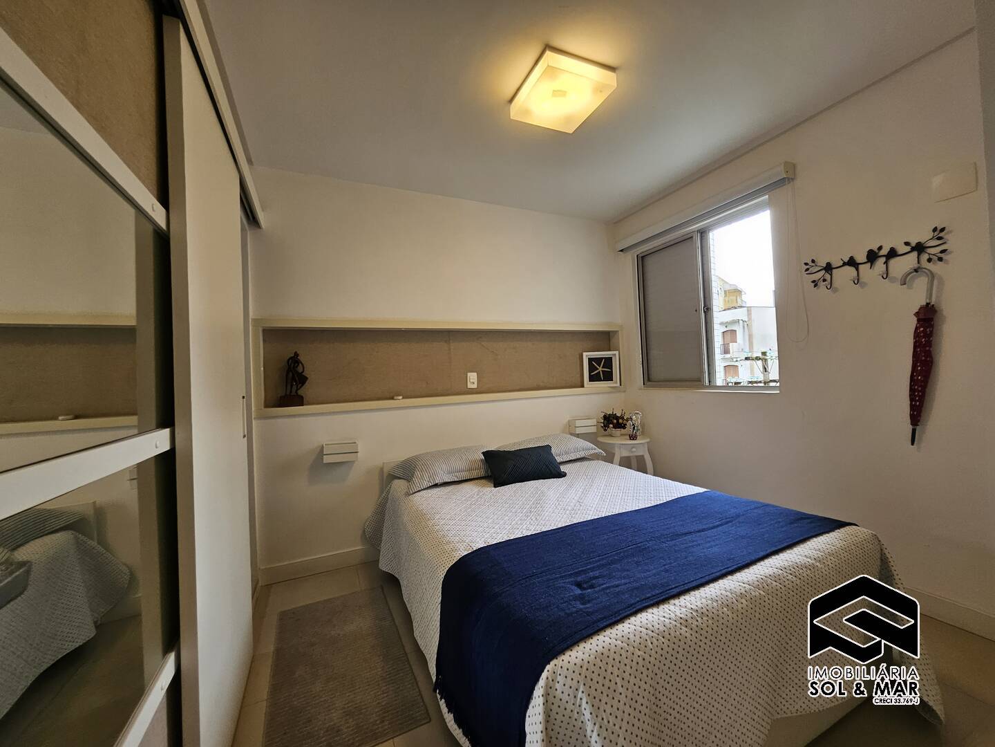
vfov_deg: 89.9
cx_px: 498
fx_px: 374
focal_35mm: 13
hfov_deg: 106.2
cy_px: 374
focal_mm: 1.7
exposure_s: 1/120
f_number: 2.2
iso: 50
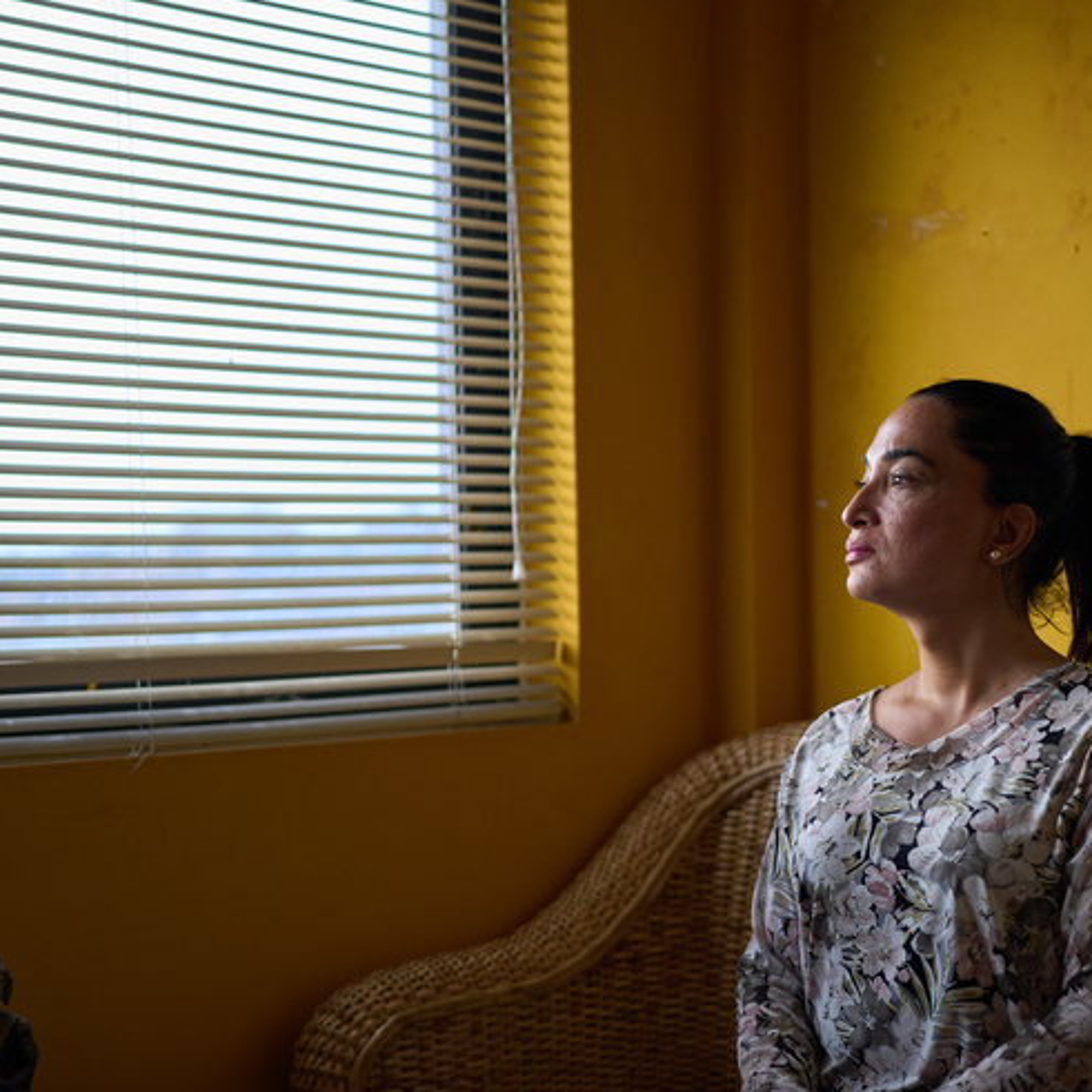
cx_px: 816
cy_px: 696
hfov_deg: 27.4
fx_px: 2213
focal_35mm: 62
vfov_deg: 27.6
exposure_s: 1/125
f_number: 1.4
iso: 250
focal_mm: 35
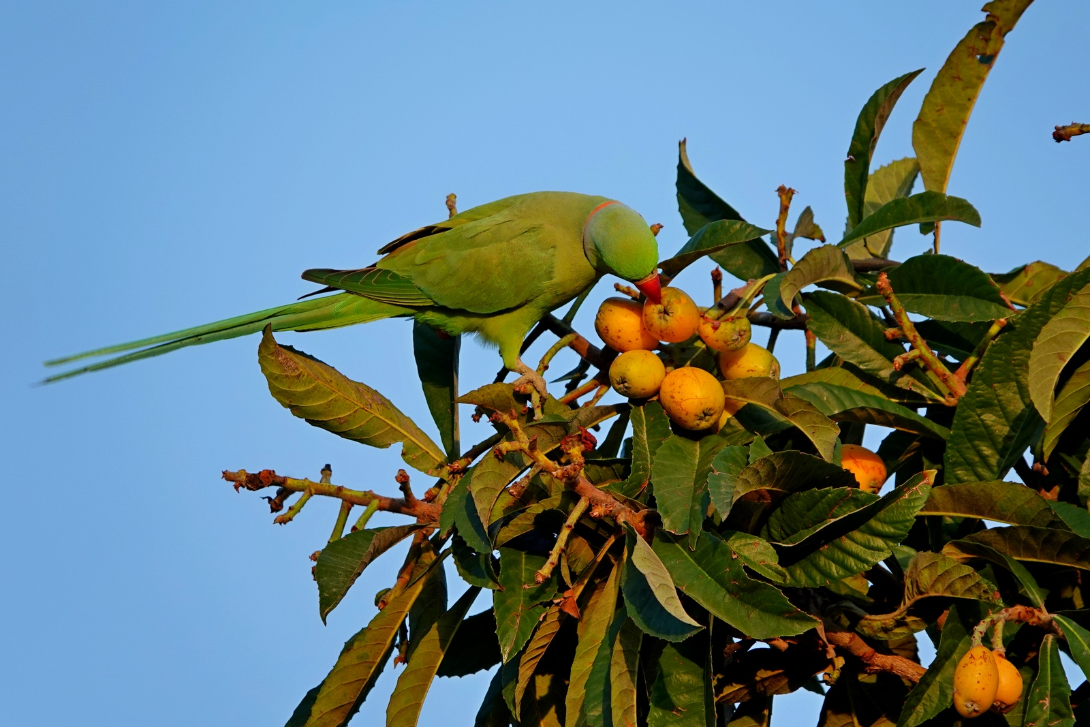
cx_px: 545
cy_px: 364
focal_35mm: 534
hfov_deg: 3.9
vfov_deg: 2.6
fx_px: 16169
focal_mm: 195.64
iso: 100
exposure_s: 1/250
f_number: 4
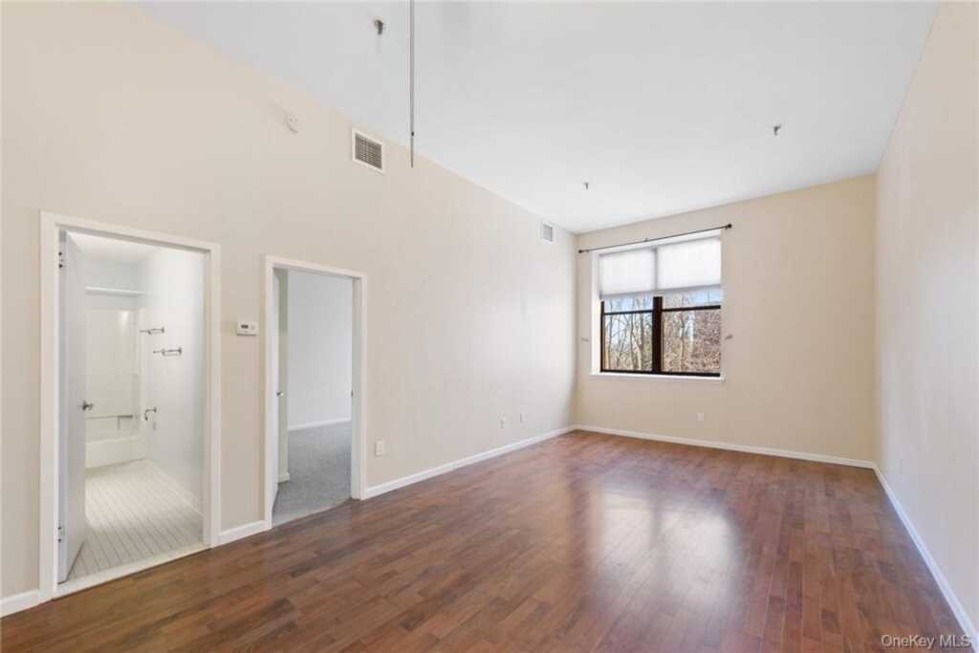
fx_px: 381
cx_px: 490
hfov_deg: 104.2
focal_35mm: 14
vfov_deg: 81.2
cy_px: 326
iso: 200
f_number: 10
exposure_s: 1/2
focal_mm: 14
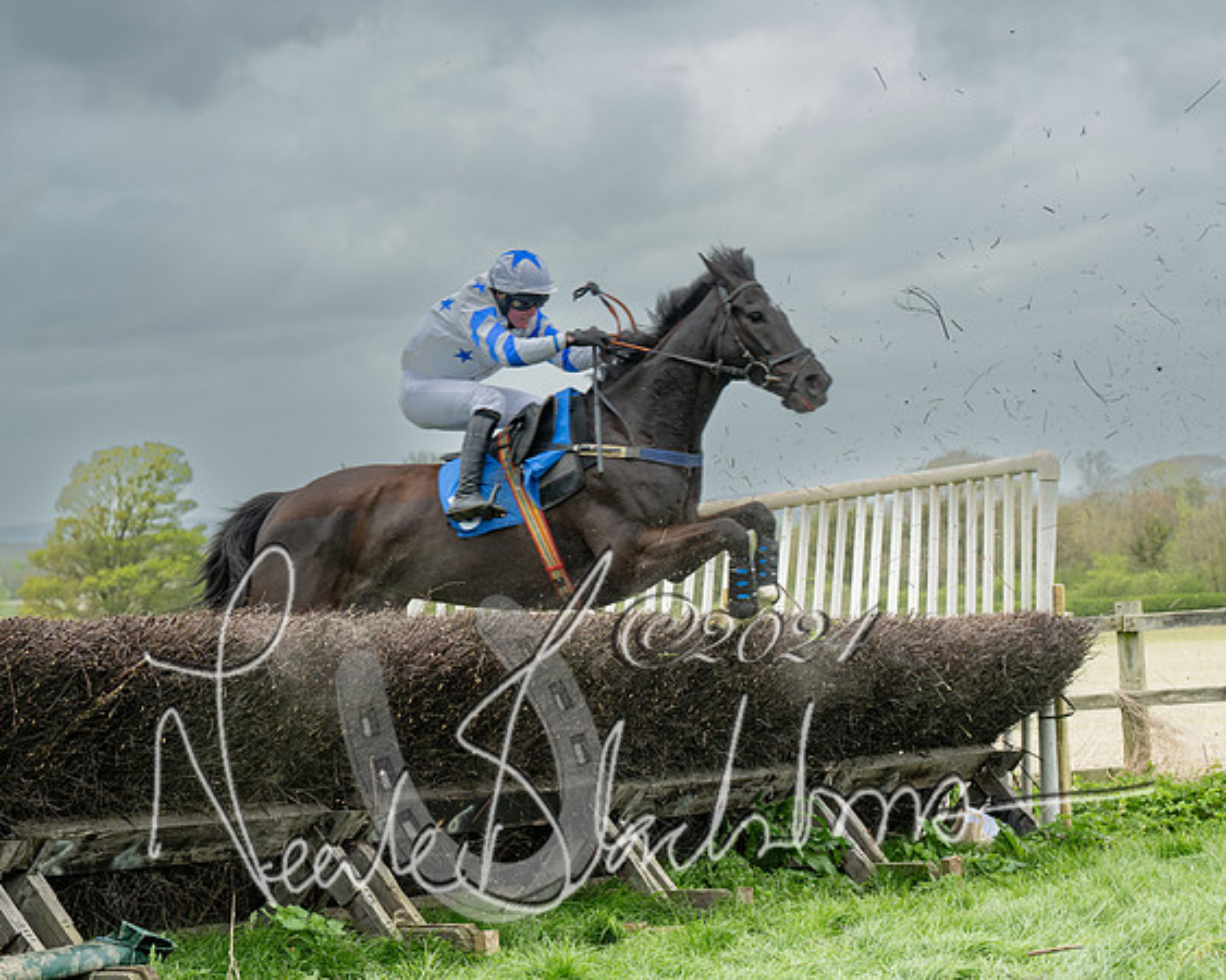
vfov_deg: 14.3
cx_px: 721
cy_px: 635
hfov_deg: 17.9
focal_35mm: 107
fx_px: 3891
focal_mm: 70
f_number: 5
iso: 400
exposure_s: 1/800
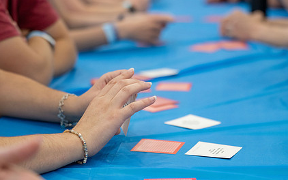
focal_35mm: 99
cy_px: 121
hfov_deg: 21.0
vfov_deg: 13.2
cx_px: 170
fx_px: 777
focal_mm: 70
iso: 800
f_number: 2.8
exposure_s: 1/250
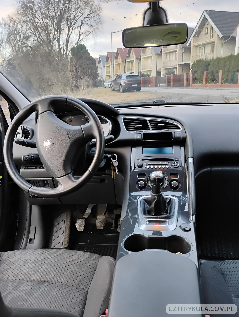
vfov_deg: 63.4
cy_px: 158
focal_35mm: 28
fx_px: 257
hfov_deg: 49.9
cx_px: 120
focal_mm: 4.26
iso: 594
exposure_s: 1/50
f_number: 1.8
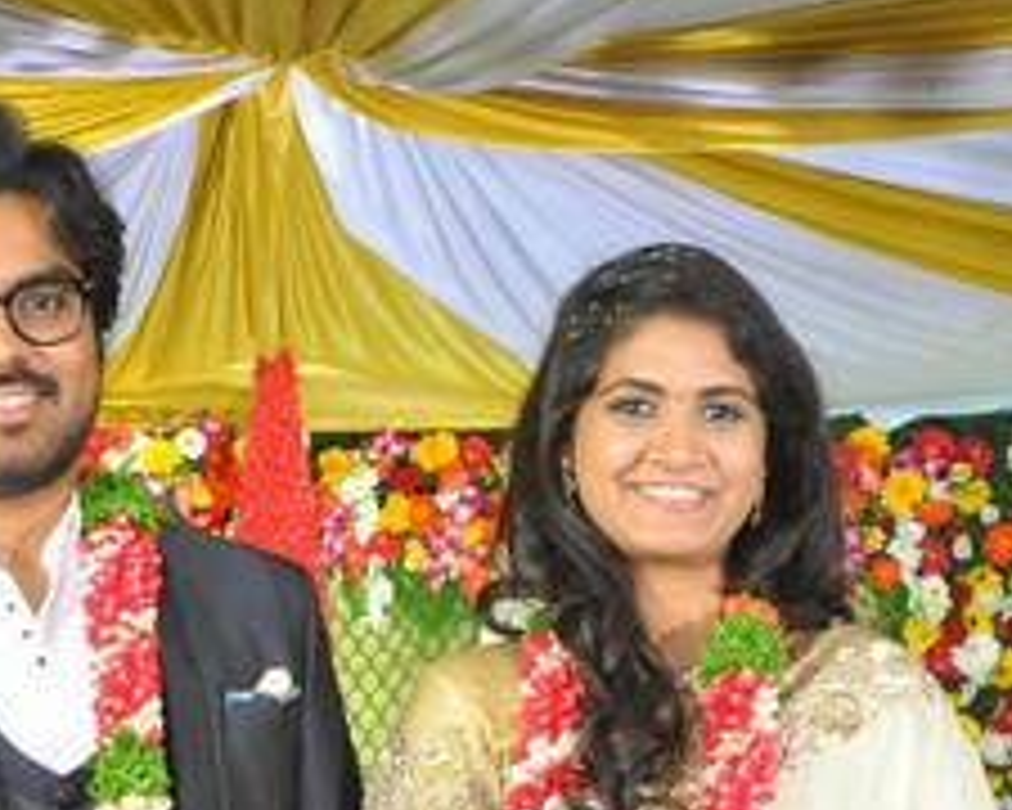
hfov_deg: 12.9
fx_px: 4463
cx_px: 409
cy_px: 947
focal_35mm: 149
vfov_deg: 10.2
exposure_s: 1/125
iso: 1000
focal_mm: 34
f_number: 7.1
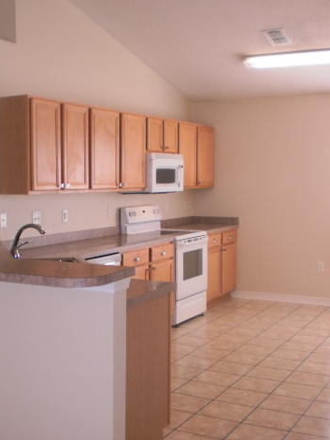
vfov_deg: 38.9
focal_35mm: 49
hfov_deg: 29.3
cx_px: 92
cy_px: 216
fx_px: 622
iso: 125
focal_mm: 6.3
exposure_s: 1/30
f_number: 3.1
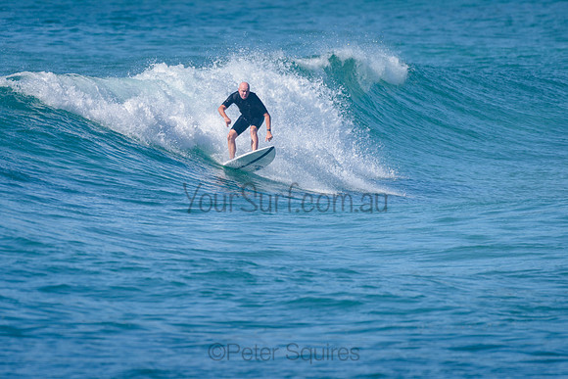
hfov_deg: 3.4
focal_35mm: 613
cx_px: 223
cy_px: 147
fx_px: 9670
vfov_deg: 2.2
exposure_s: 1/2000
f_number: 5.6
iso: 180
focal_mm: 500
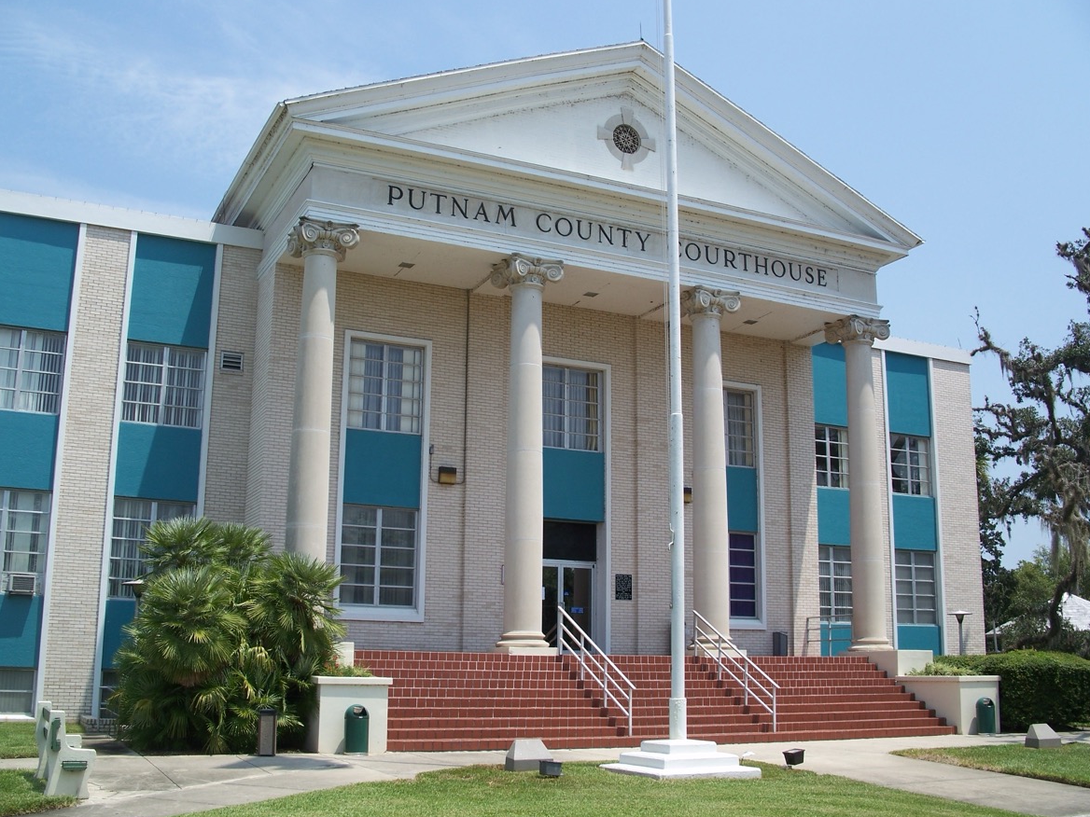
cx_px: 544
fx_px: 1197
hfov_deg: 49.0
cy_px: 408
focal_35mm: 38
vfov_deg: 37.7
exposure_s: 1/500
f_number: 4
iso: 64
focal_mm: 7.8
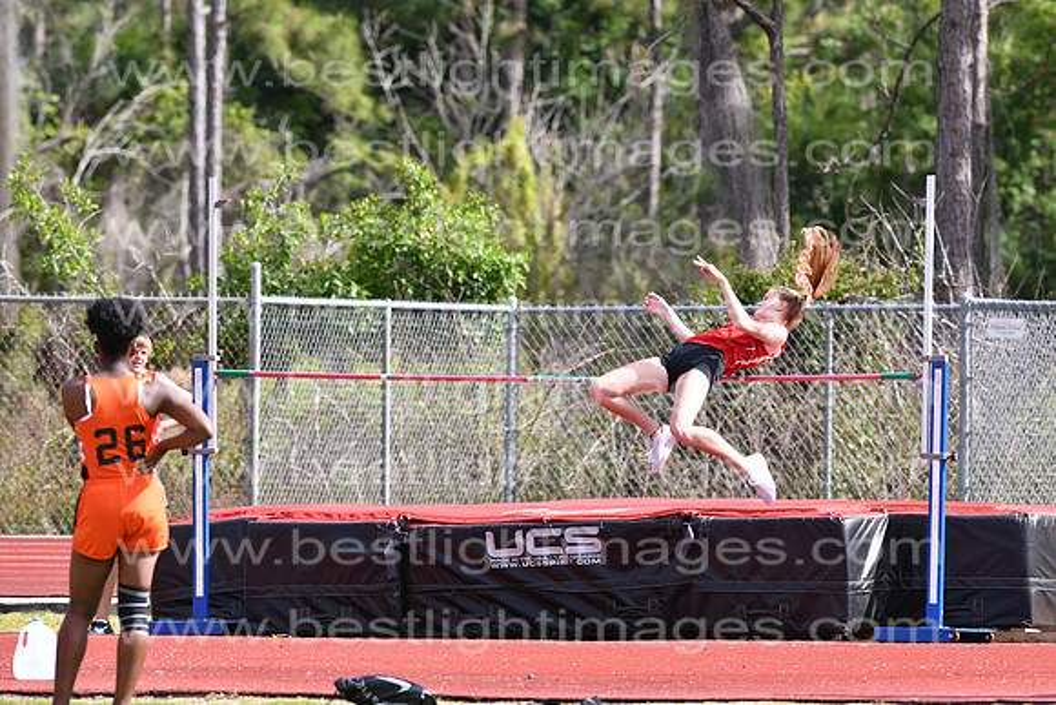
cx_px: 528
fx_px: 13202
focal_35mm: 450
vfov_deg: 3.1
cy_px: 352
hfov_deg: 4.6
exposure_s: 1/320
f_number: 5.6
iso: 100
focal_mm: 300
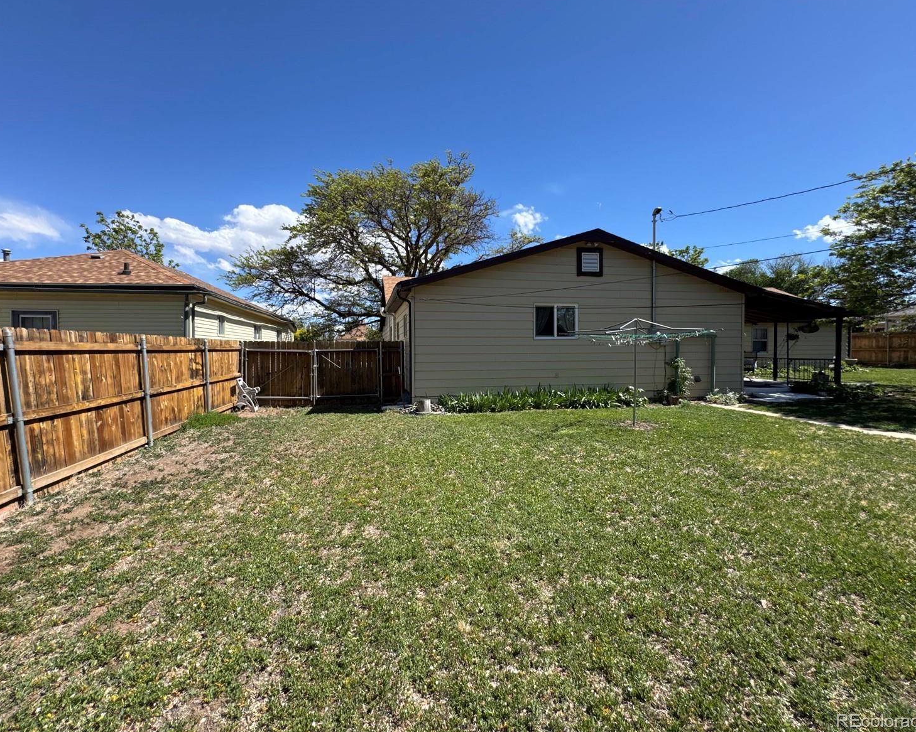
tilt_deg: -0.5
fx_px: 407
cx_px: 435
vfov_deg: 84.0
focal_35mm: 15
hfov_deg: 96.7
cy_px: 357
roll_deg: +0.4
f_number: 2.2
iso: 40
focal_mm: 2.22
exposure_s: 1/1277
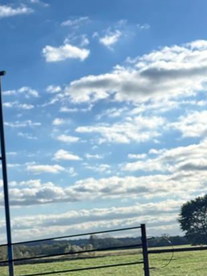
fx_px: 718
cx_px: 21
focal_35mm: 90
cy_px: 152
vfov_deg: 21.8
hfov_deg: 16.2
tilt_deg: +8.6
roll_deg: +3.7
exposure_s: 1/1923
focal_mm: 6.76
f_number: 1.78
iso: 64
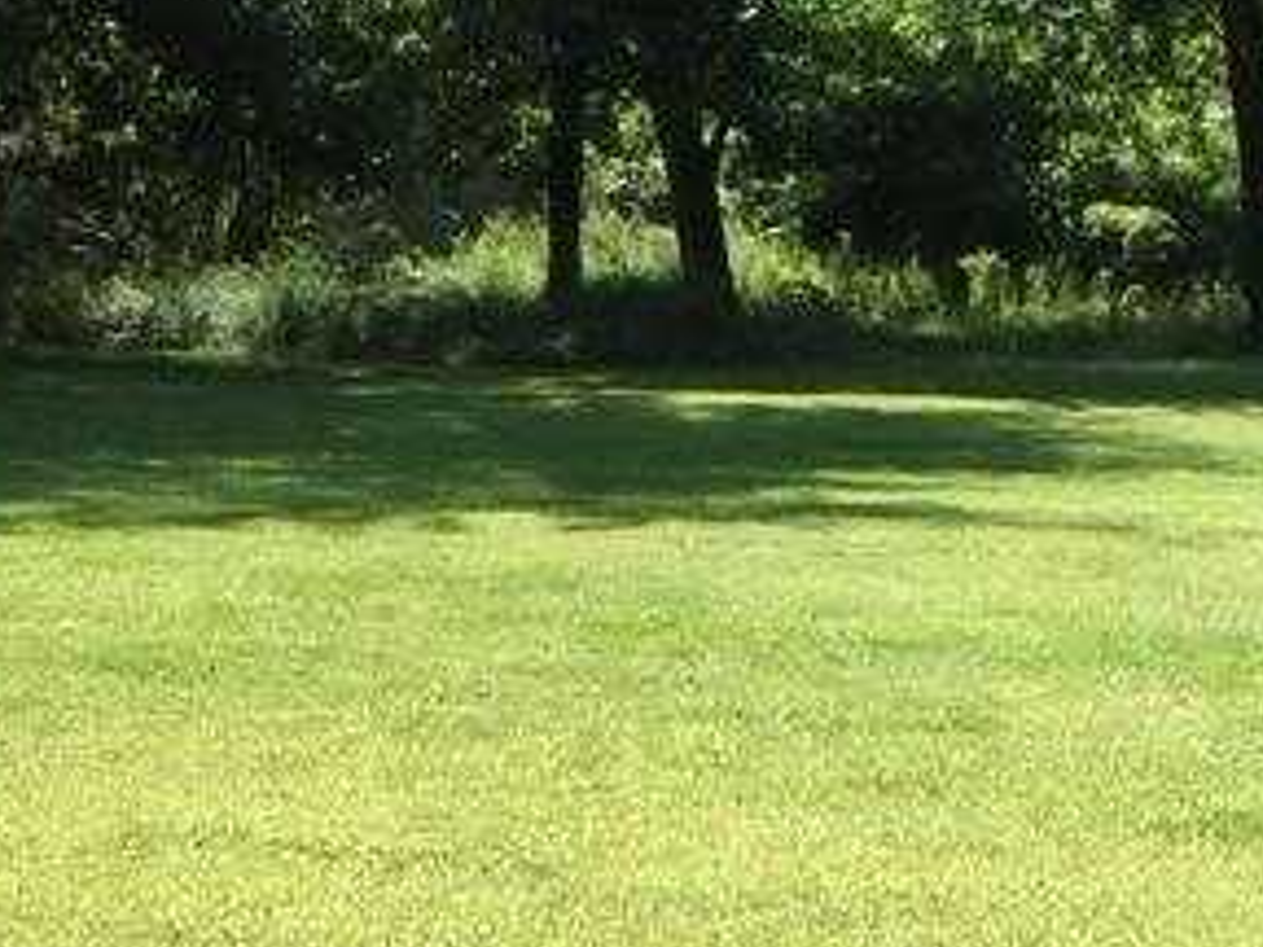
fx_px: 4670
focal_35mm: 128
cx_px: 1342
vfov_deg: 11.6
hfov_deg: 15.1
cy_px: 596
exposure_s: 1/320
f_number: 5
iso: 125
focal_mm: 6.4
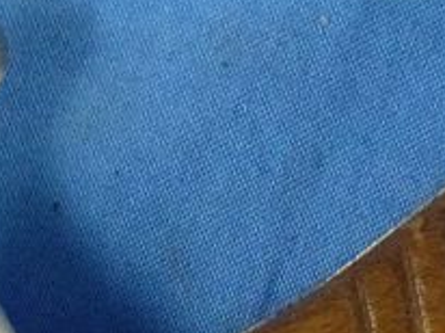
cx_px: 503
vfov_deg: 5.4
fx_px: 3544
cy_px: 307
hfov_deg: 7.1
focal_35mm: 276
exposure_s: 1/125
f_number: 4.7
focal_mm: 12.7
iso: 800
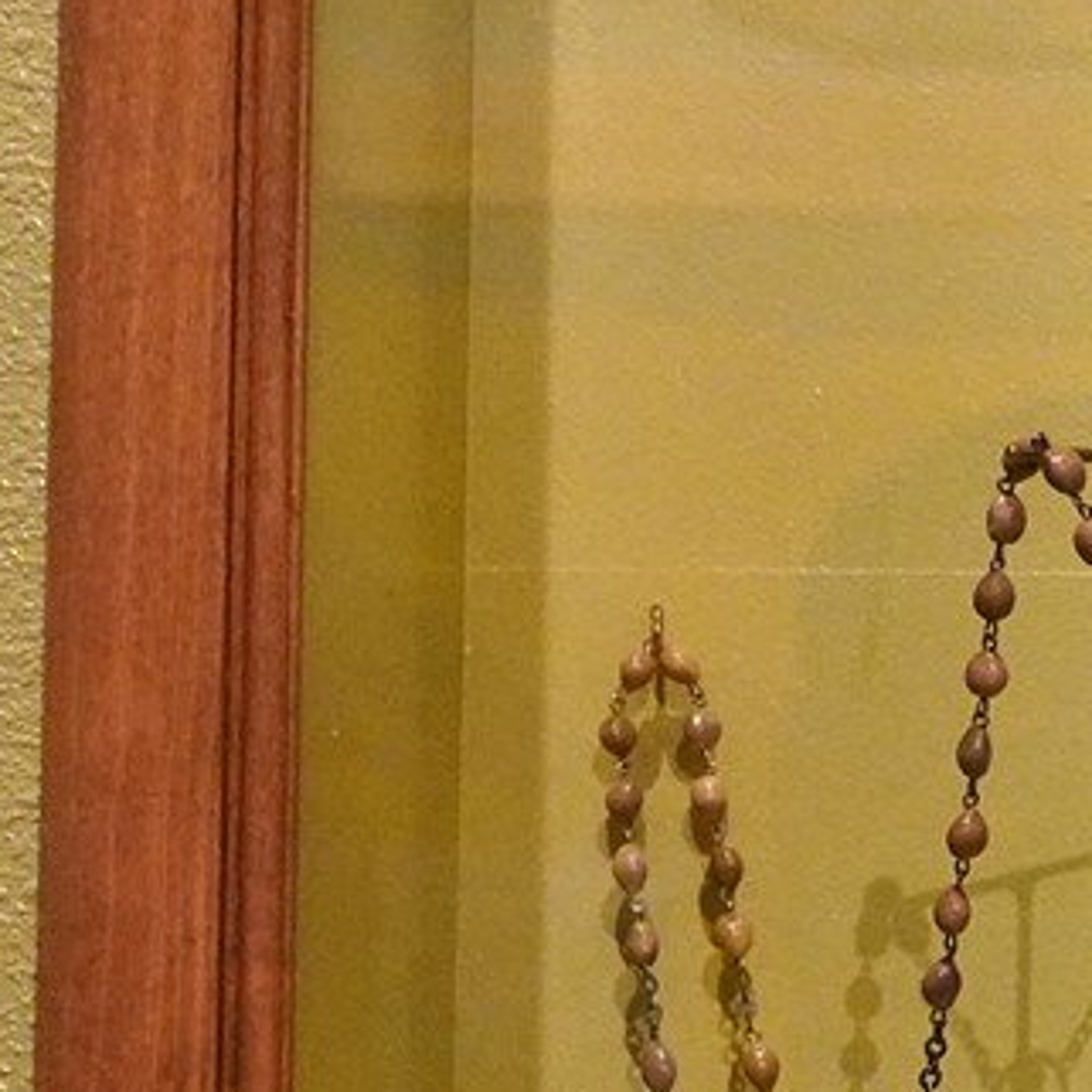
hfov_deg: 9.9
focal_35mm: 175
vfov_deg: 10.0
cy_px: 333
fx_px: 6246
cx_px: 1228
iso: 8000
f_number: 7.1
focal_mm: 33
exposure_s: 1/100
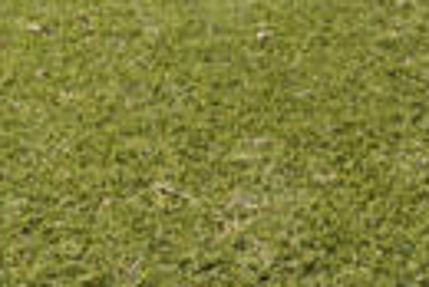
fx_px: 1408
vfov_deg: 9.6
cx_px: -86
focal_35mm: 118
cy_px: -513
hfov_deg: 16.6
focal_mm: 10
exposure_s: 1/25
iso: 100
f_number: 22
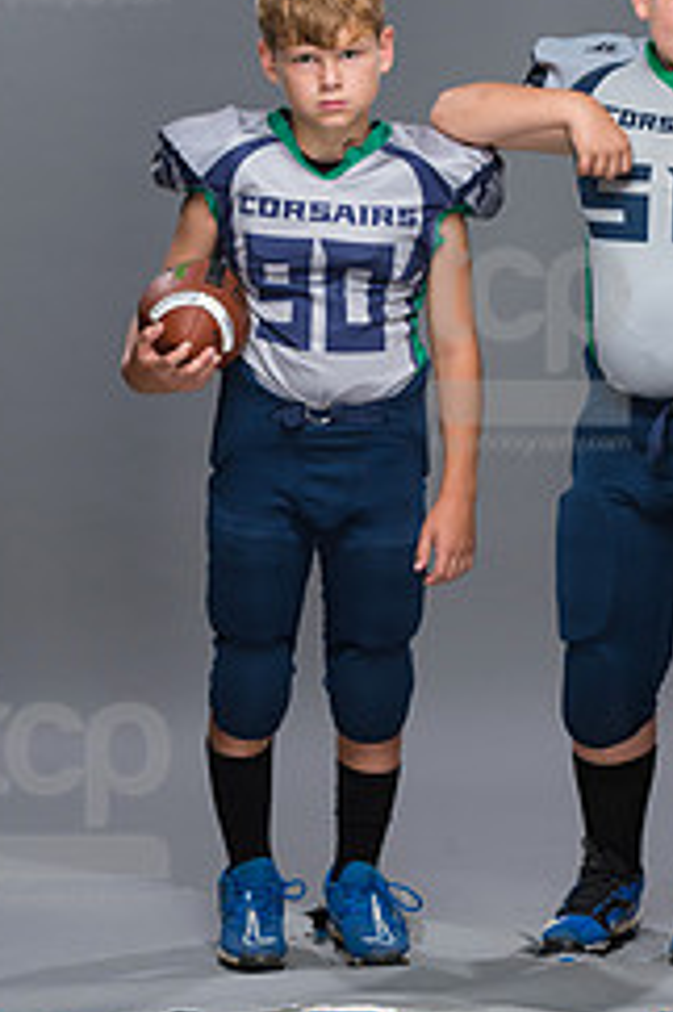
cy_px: 339
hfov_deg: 9.2
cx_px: 531
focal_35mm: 149
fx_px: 4184
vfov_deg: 13.8
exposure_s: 1/250
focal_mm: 80
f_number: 6.3
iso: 320
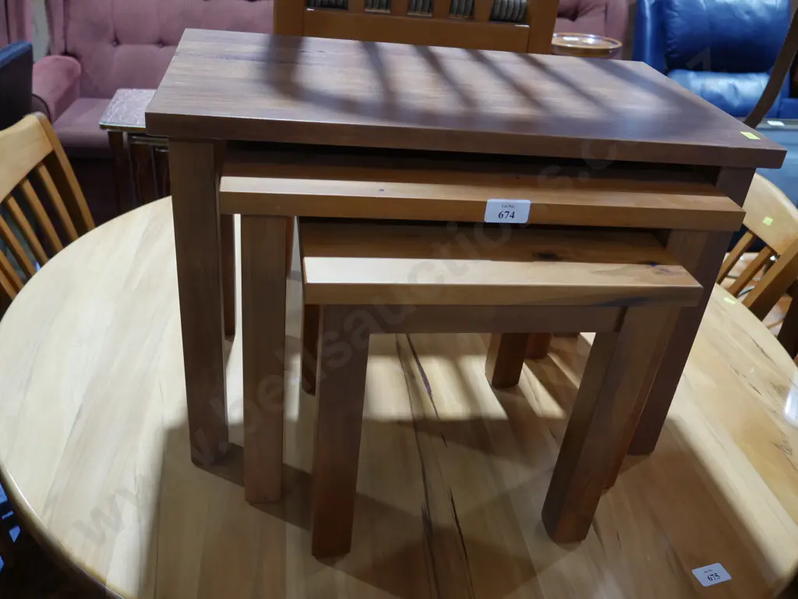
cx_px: 399
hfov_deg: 56.8
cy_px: 300
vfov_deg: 44.2
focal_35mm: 32
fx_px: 738
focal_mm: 16
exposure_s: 1/60
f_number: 3.6
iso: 640
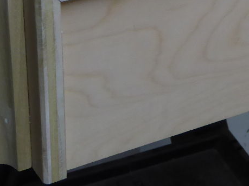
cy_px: -19
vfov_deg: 8.8
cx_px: 129
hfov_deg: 11.8
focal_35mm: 168
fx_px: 1208
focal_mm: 8.4
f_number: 4
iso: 250
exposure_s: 1/60
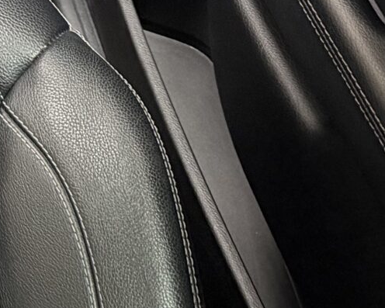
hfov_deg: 14.4
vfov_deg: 11.4
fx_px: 1379
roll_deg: +0.7
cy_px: -327
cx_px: -254
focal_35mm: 121
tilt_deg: -40.9
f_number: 1.78
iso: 800
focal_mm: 6.76
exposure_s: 1/33
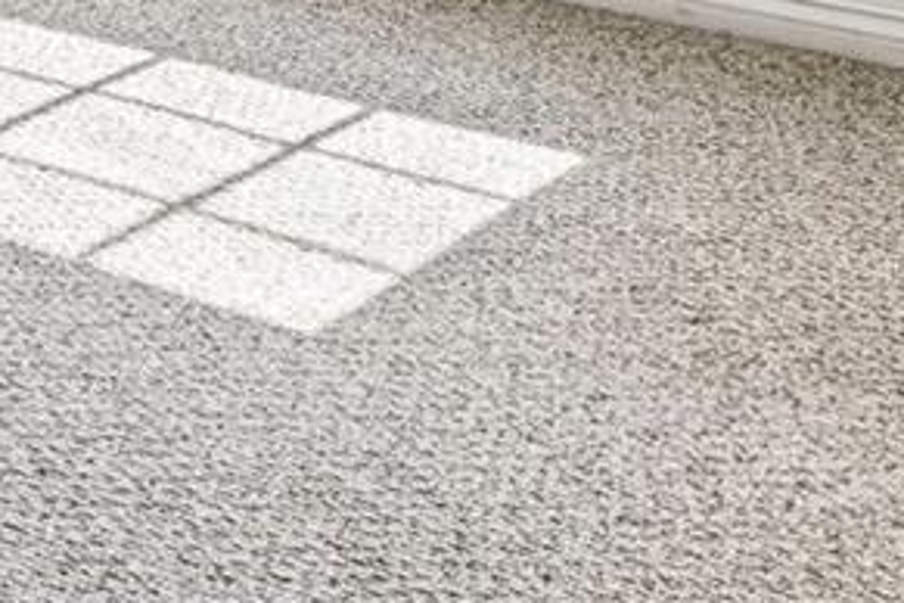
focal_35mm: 77
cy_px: -855
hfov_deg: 21.0
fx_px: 1933
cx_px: -553
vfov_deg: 13.2
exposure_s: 1/15
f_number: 10
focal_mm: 14
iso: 100
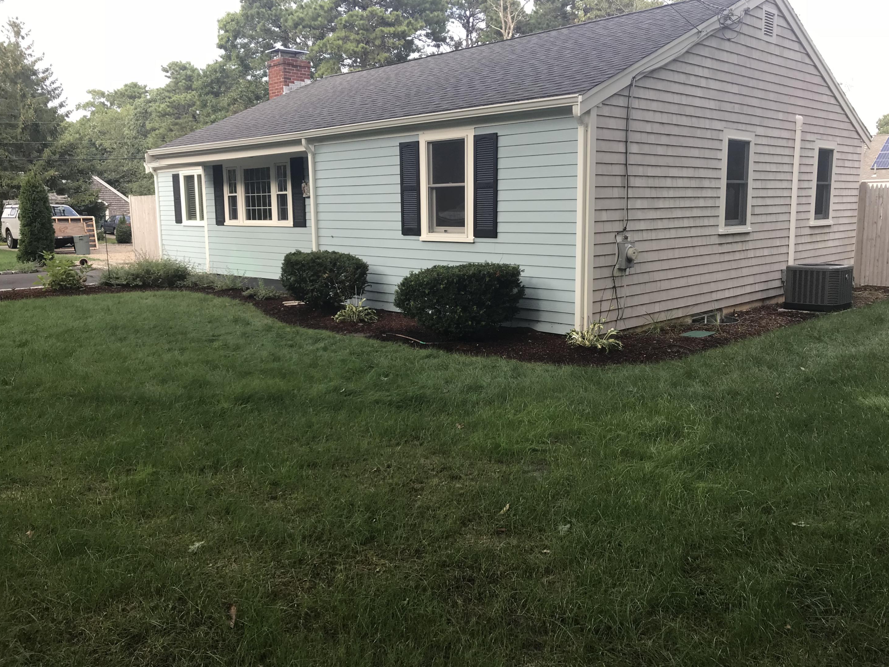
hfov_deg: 61.7
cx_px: 448
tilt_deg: -7.3
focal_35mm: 29
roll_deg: +0.6
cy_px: 325
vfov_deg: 48.2
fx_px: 745
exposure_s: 1/250
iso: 20
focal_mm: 3.99
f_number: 1.8
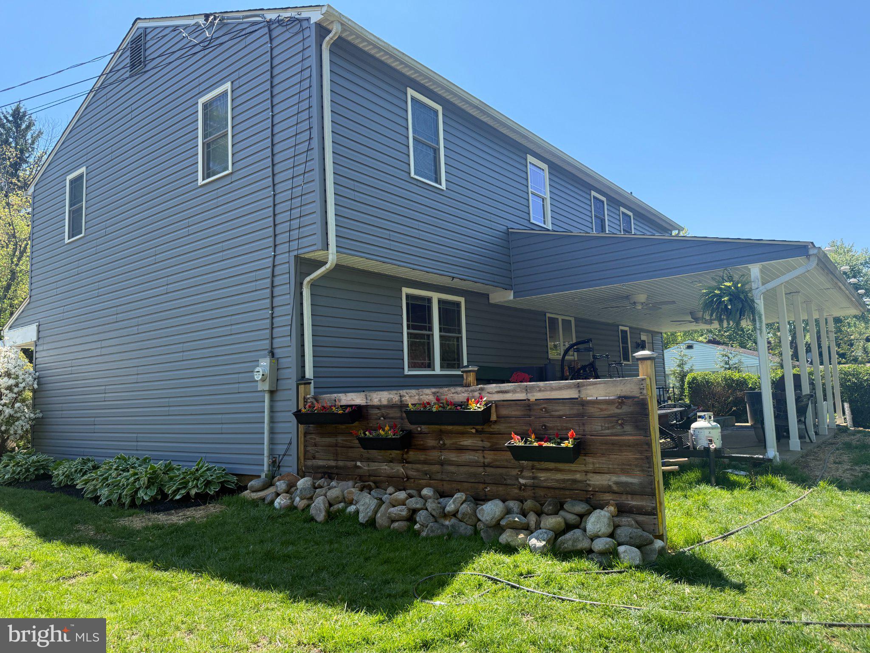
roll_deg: +2.5
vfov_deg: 56.8
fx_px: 603
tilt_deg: +6.5
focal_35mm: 24
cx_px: 435
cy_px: 326
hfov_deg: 71.6
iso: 100
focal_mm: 6.76
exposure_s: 1/1689
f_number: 1.78
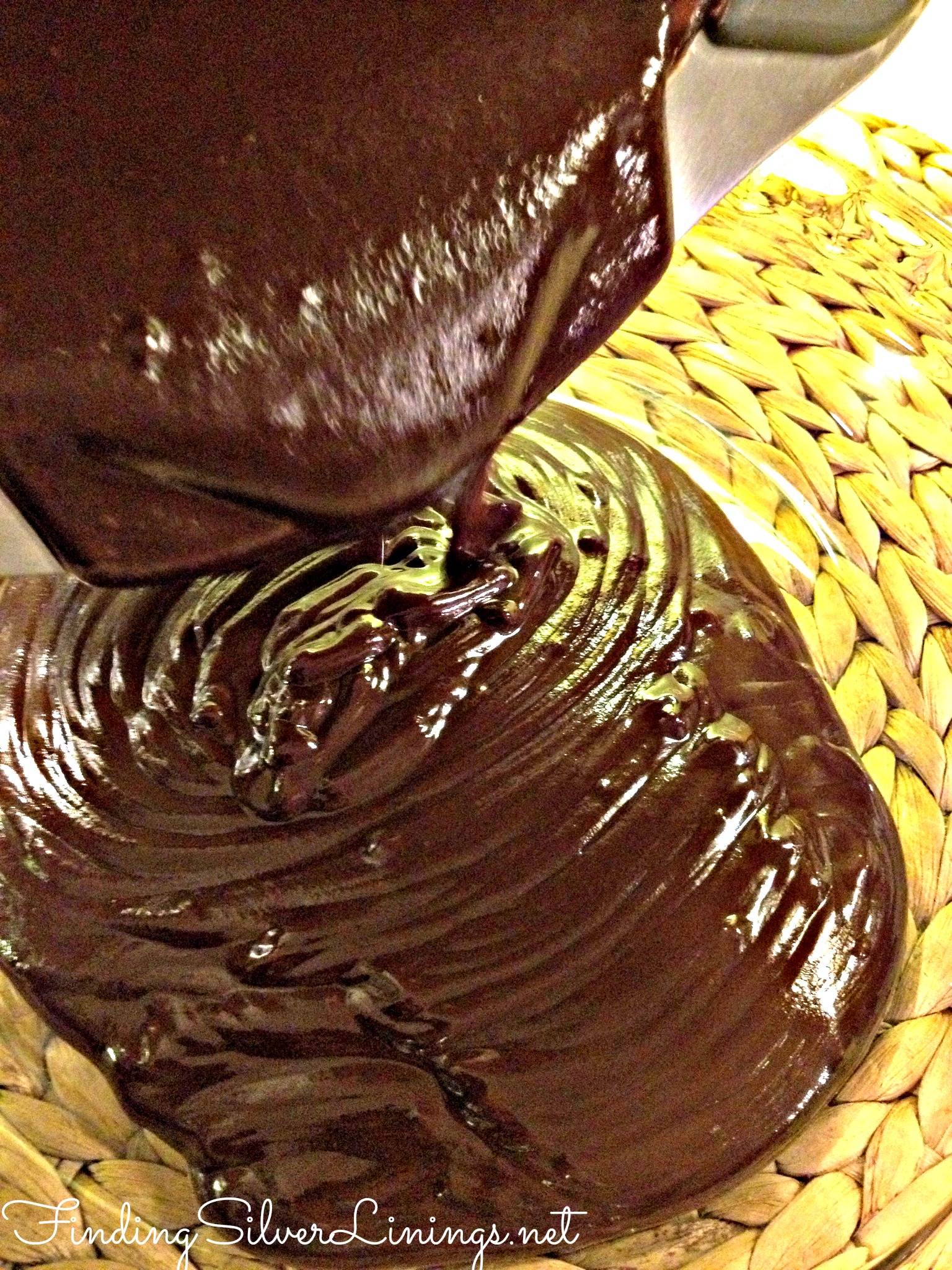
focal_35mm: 35
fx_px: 1283
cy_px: 635
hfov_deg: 40.7
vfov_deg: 52.6
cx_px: 476
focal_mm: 4.28
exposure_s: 1/15
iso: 640
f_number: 2.4
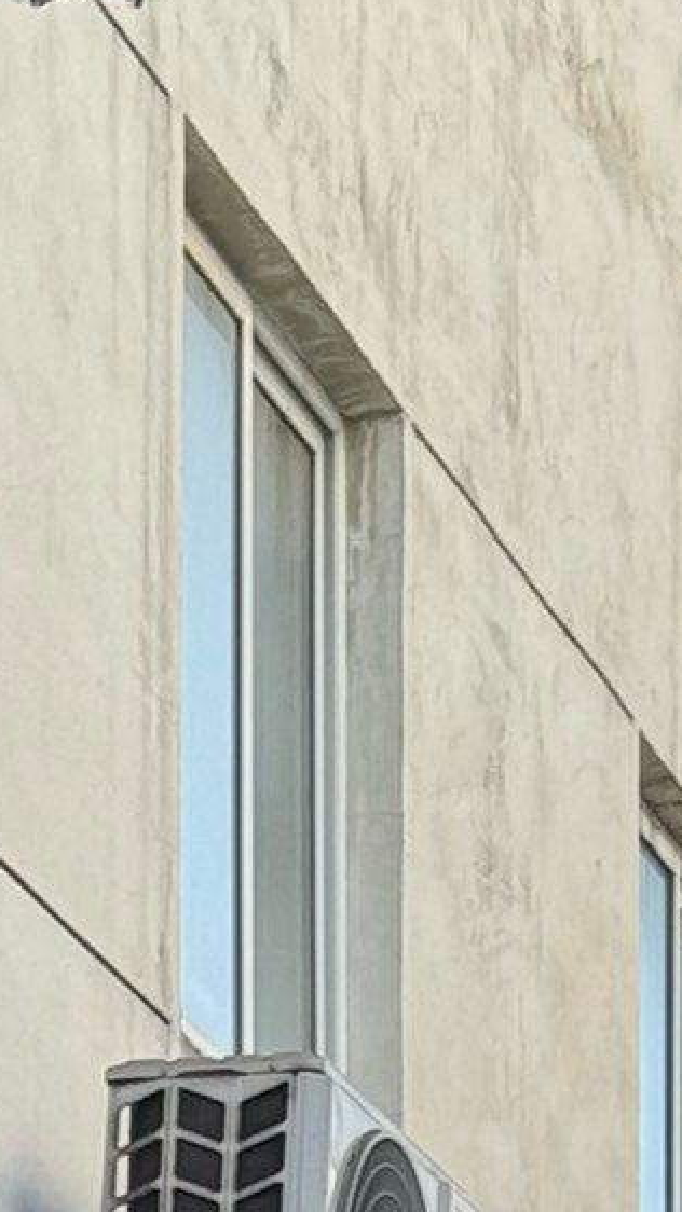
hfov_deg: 4.7
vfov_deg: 7.9
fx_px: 8168
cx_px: -395
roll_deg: +1.2
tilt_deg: +4.0
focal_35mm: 254
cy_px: 2862
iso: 64
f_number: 1.78
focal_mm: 6.76
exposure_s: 1/507
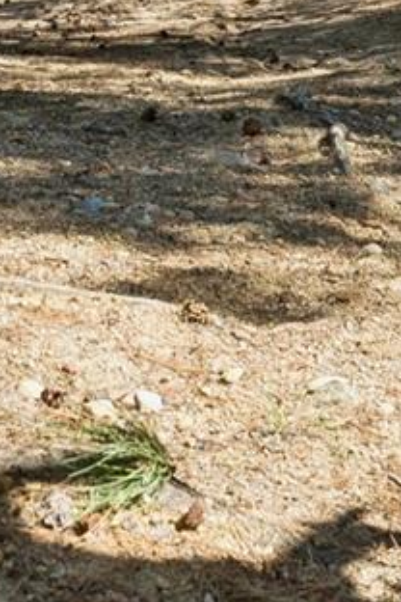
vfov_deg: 15.1
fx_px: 2055
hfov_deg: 11.1
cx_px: 204
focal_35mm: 123
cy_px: -367
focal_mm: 32
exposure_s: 1/400
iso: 400
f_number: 9
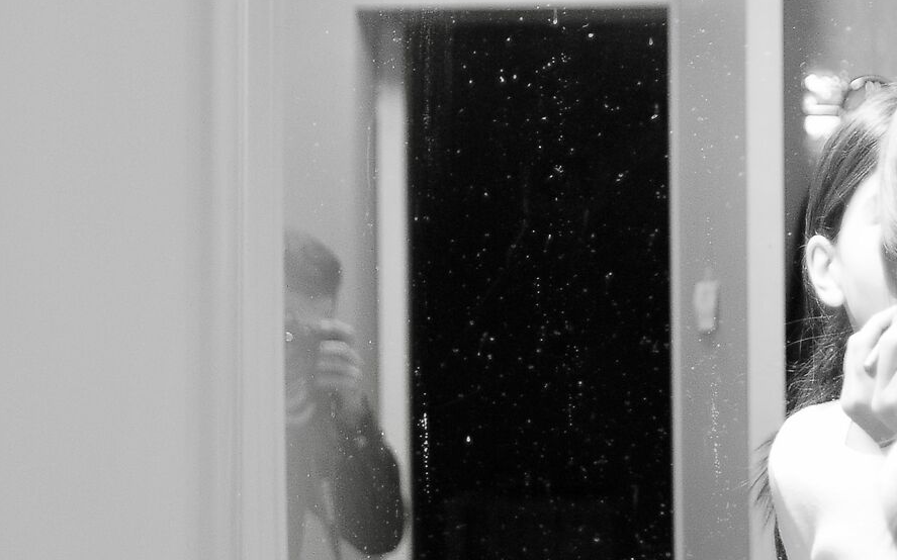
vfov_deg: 6.8
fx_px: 4717
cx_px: 857
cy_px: 292
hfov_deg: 10.8
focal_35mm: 193
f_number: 3.2
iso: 1600
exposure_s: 1/125
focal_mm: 70
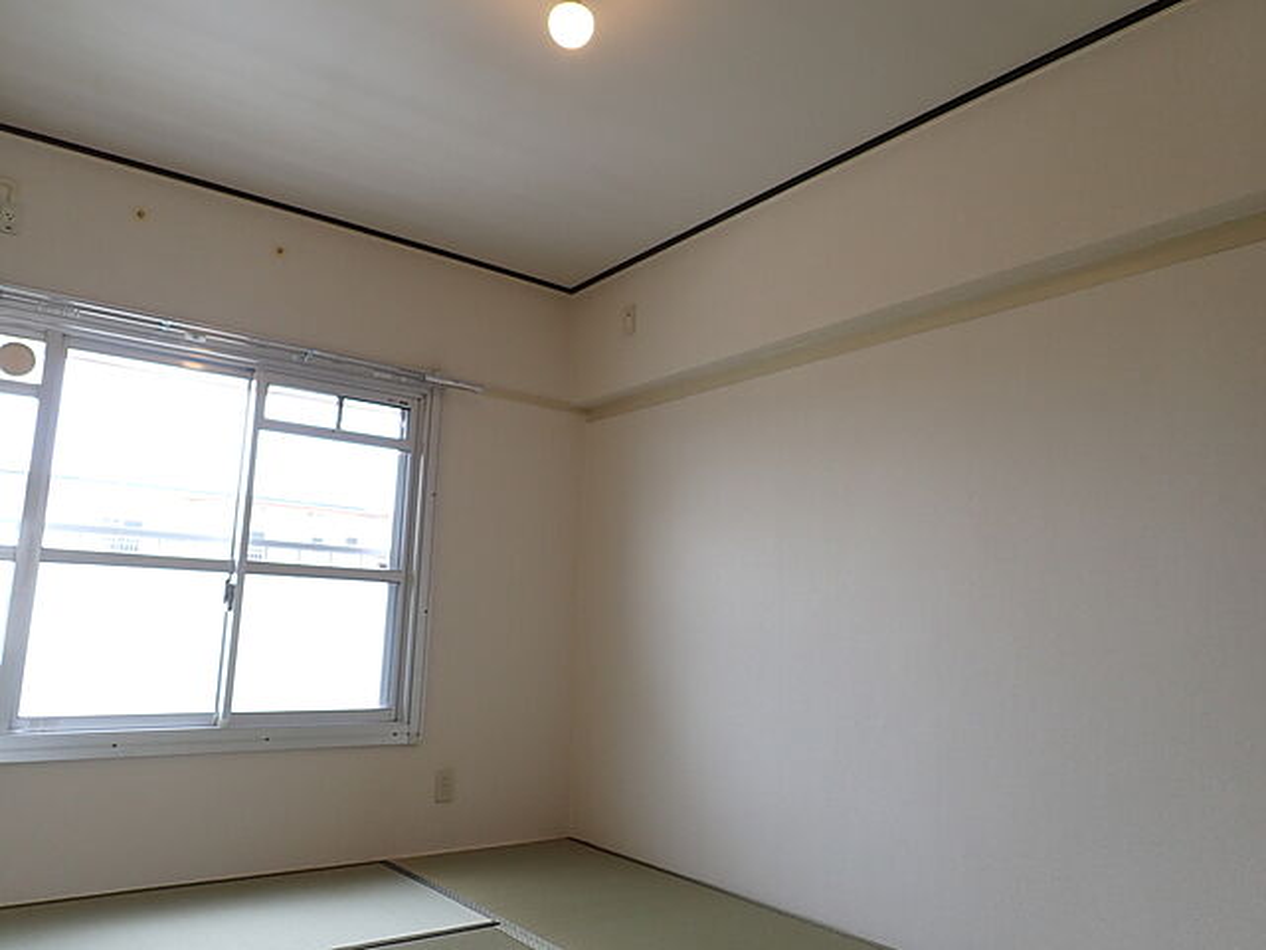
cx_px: 633
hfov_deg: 69.4
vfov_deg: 54.9
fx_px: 914
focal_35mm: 25
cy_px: 475
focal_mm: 4.5
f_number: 2.8
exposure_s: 1/100
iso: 100
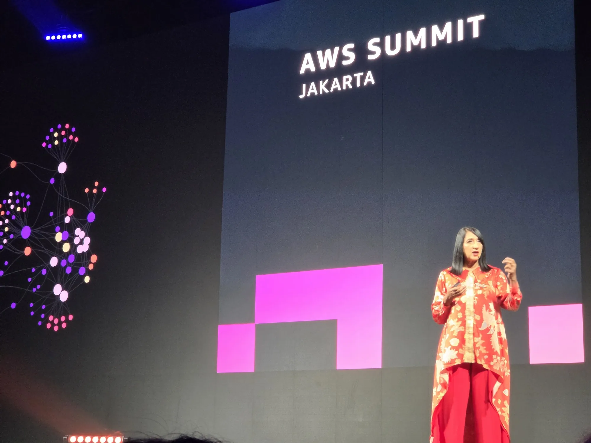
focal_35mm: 69
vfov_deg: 21.3
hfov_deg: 28.2
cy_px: 222
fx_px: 1178
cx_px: 296
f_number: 2.4
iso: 320
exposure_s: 1/50
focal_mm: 7
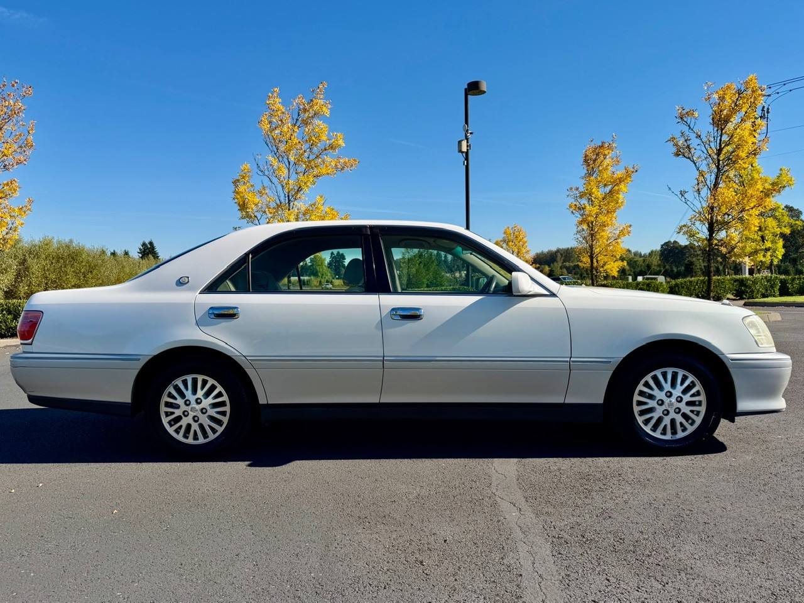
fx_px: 557
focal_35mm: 24
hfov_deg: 71.6
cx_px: 402
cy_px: 302
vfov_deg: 56.8
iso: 80
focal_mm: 6.76
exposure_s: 1/4405
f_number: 1.78
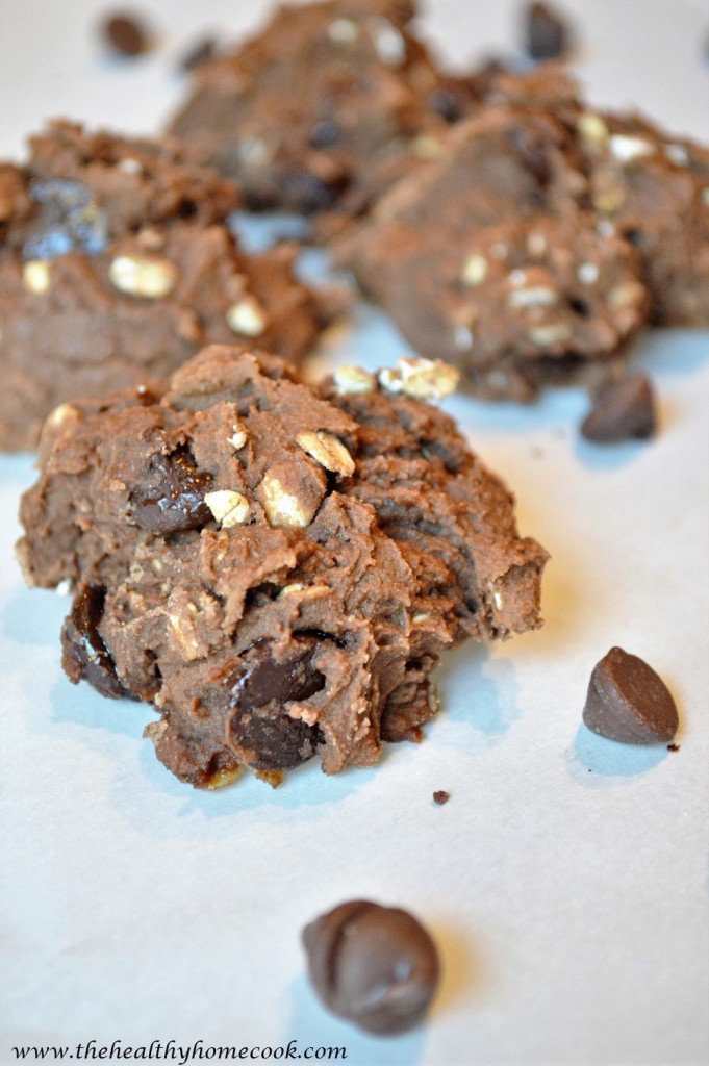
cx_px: 354
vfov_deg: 29.9
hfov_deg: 20.1
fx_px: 1997
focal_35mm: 68
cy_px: 533
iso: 800
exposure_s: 1/40
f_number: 5.3
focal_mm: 45
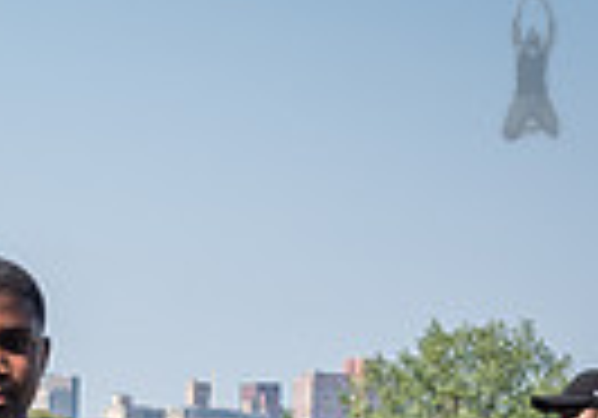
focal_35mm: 244
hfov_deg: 8.1
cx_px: -416
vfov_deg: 5.7
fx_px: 4115
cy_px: 756
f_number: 5.6
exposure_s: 1/1250
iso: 400
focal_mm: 44
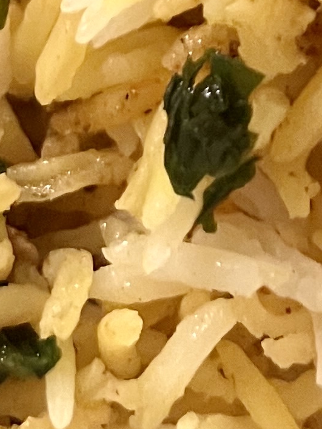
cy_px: -339
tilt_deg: -33.2
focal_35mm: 148
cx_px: 483
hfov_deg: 9.7
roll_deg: -1.8
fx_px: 1836
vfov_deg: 12.2
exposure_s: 1/60
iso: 500
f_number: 1.6
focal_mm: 5.1
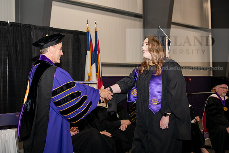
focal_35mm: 78
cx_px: 114
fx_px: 496
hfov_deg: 26.0
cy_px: 76
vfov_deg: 17.5
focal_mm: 78
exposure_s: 1/200
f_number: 5.6
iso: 1600
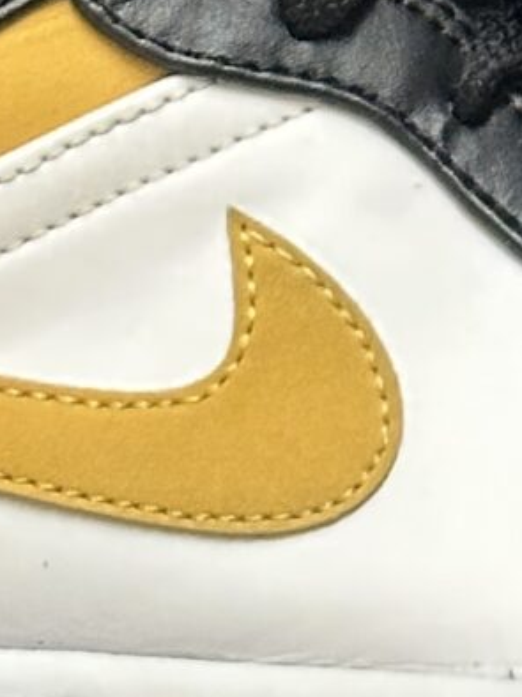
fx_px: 6280
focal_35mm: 312
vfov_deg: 6.3
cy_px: -433
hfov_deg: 4.8
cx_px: 522
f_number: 1.78
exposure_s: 1/36
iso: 320
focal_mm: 6.86
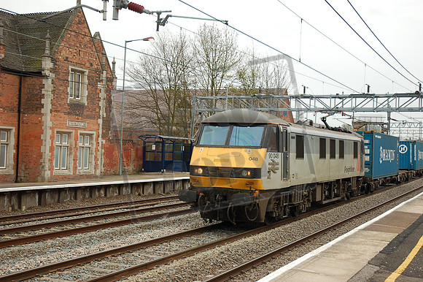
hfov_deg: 37.9
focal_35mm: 52
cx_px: 212
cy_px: 141
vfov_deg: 25.7
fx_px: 616
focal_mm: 35
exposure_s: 1/500
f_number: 4.2
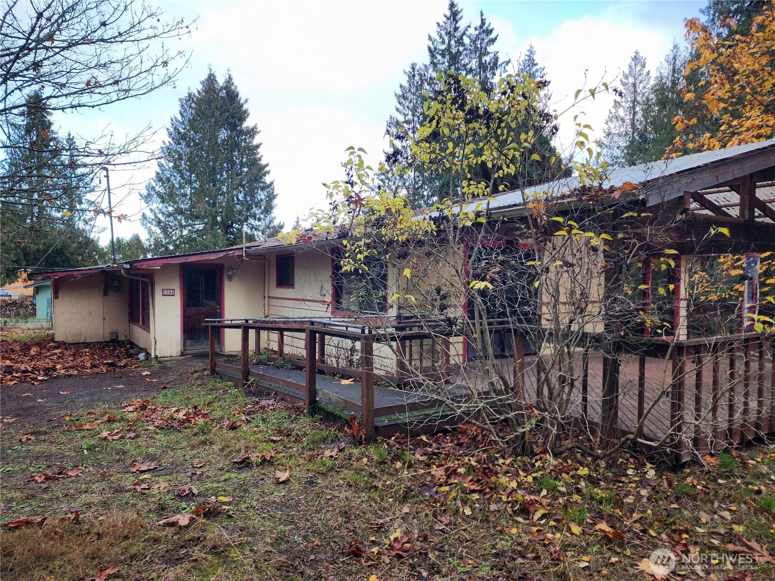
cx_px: 388
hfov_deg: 73.9
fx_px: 515
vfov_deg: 58.9
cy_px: 290
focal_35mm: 23
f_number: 1.8
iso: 20
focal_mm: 6.4
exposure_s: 1/120
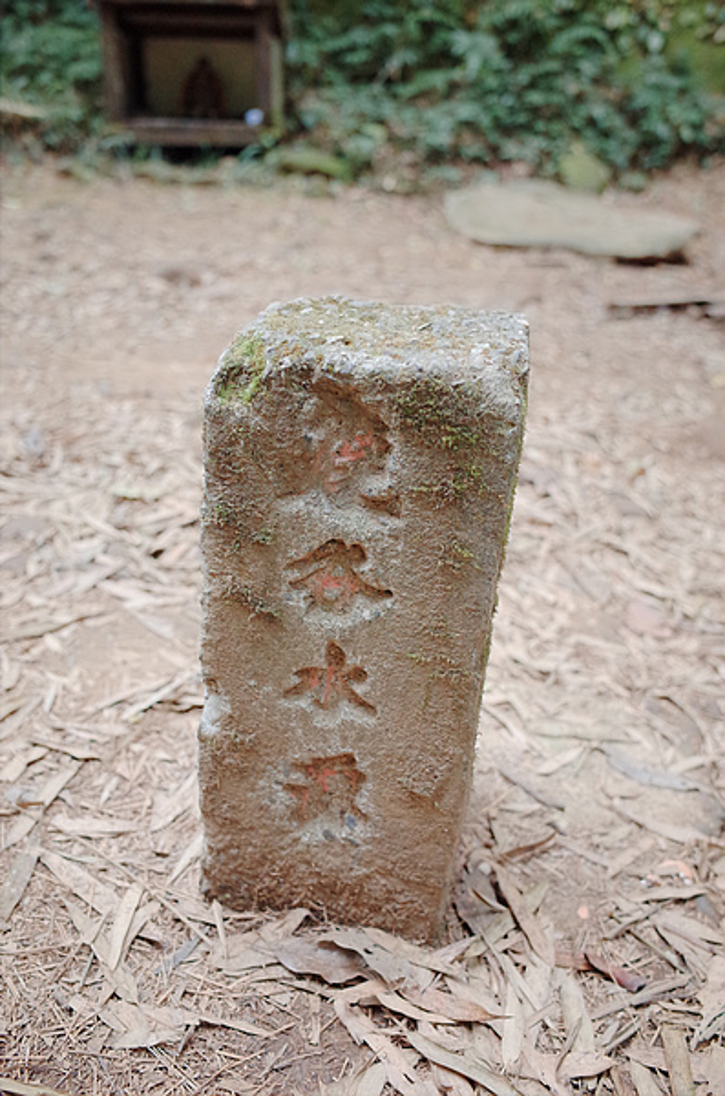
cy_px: 548
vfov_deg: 65.6
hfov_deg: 46.2
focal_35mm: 28
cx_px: 362
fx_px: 850
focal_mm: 18.3
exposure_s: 1/125
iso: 1600
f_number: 2.8
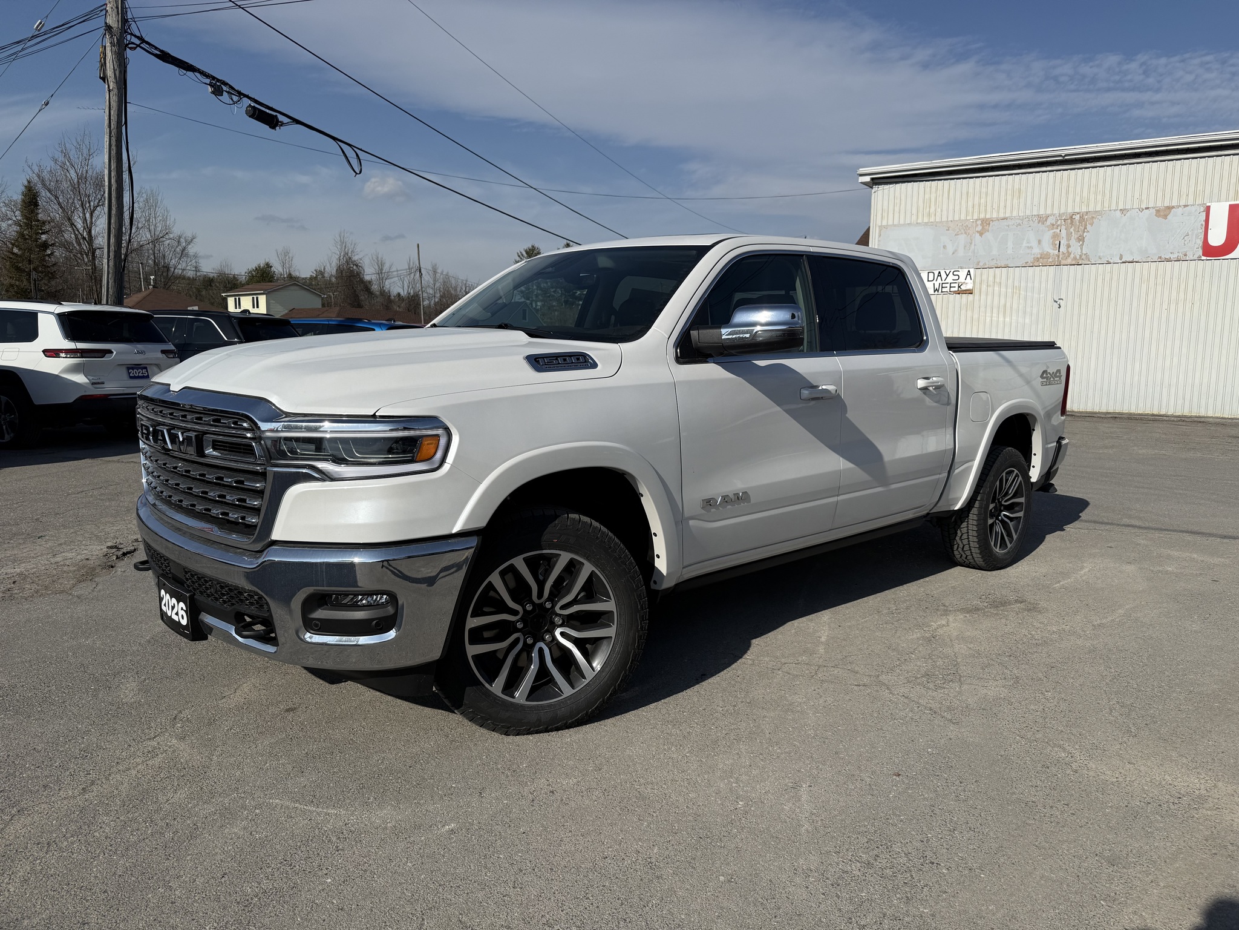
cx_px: 620
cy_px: 465
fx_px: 859
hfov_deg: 71.6
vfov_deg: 56.8
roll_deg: +0.6
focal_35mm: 24
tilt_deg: -5.6
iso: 80
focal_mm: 6.76
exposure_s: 1/9091
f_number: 1.78
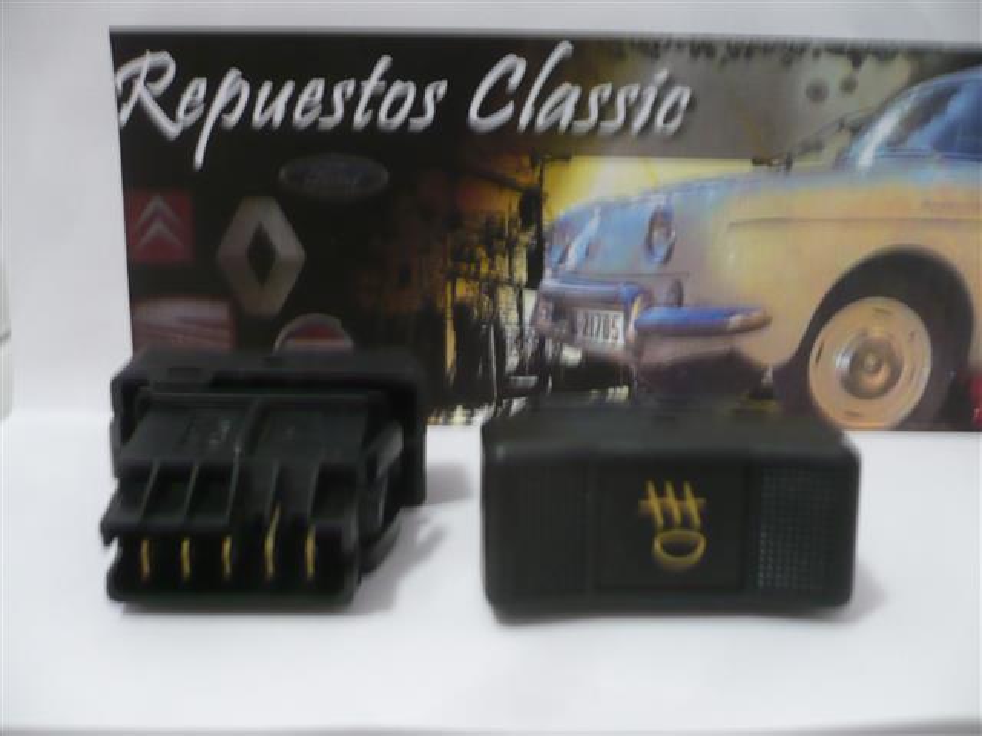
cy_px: 368
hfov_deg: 52.6
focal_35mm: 35
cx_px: 491
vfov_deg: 40.7
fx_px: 993
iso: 200
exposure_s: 1/6
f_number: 2.8
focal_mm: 5.8
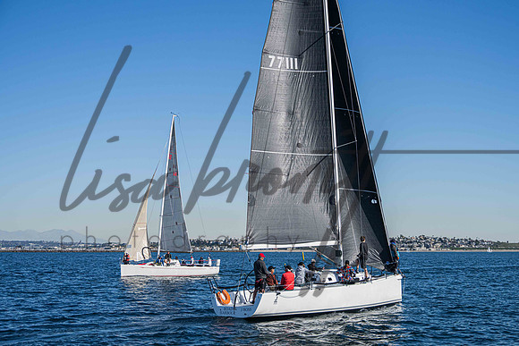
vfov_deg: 24.5
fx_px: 797
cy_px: 171
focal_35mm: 55
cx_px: 292
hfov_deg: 36.0
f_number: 5.3
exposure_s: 1/3200
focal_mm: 47
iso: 320
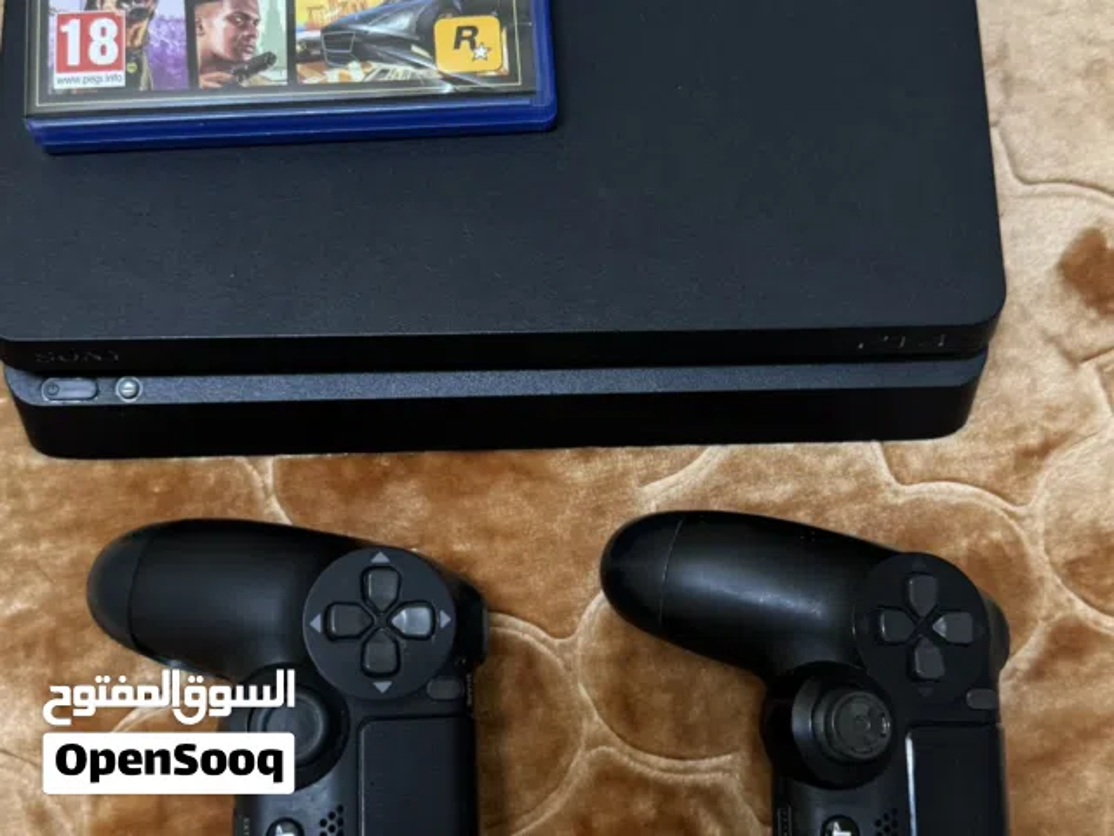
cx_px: 557
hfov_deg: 71.6
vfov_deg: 56.8
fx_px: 772
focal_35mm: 24
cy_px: 418
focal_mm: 6.76
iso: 400
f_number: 1.78
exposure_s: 1/50
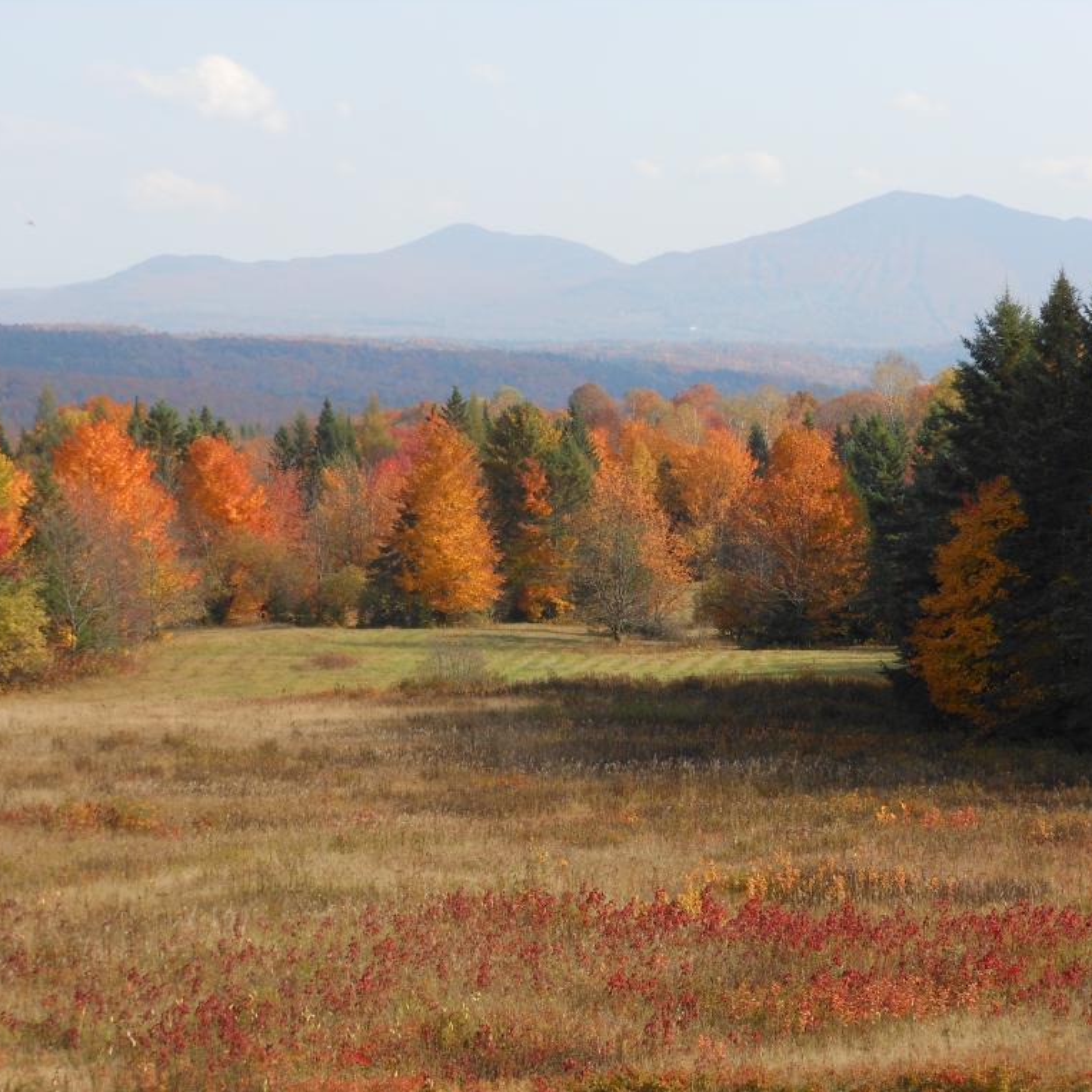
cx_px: 516
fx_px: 3676
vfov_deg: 16.9
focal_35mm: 103
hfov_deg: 16.9
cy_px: 545
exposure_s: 1/250
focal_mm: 15.6
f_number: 5.3
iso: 80
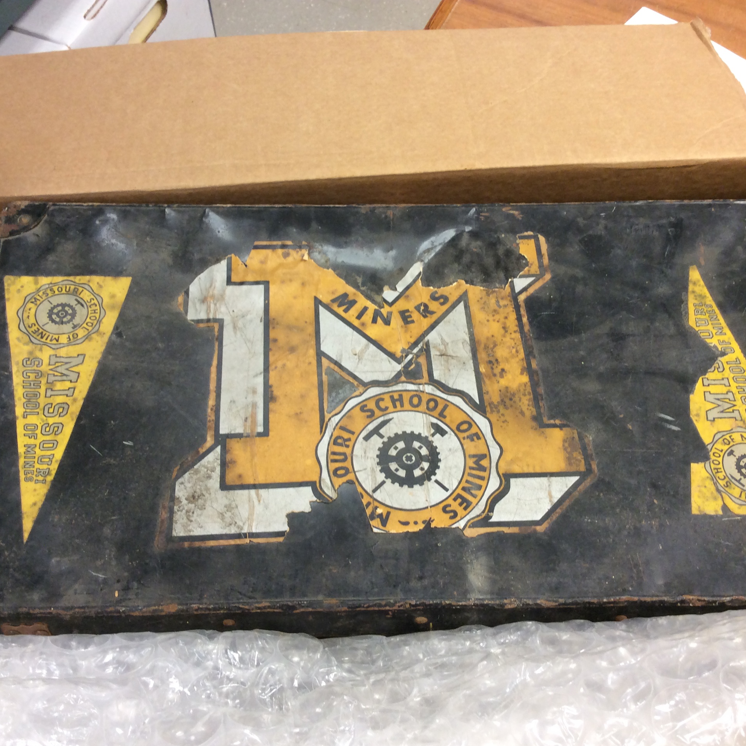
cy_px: 374
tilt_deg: -58.9
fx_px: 927
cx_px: 363
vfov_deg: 43.9
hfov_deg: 43.9
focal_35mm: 38
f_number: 2.4
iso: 64
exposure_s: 1/24
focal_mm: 3.3
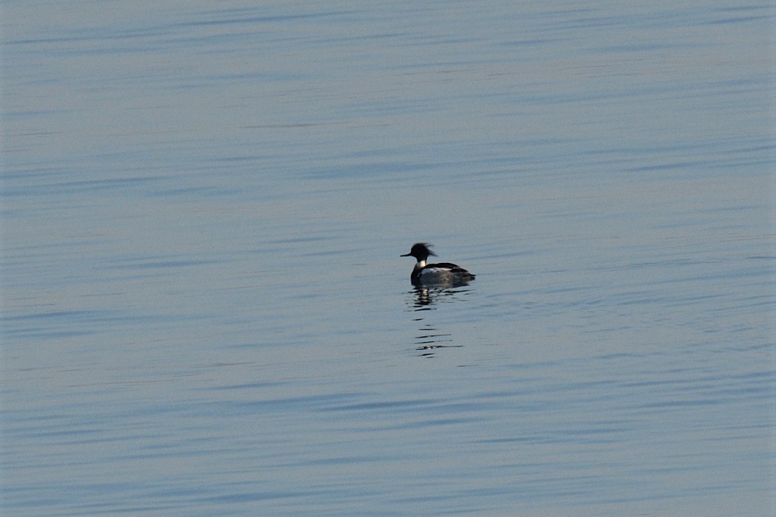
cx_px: 388
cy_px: 258
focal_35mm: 1050
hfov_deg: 2.0
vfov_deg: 1.3
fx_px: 22632
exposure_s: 1/1600
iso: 360
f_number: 7.1
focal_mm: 700
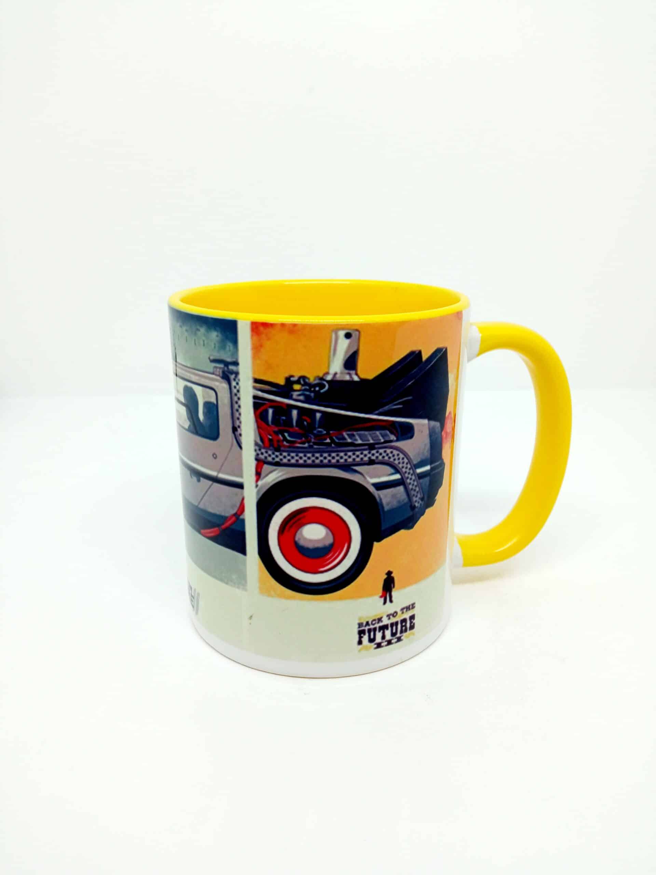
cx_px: 328
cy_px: 438
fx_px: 682
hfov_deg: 51.4
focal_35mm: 27
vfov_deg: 65.3
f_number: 2.2
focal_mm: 3.79
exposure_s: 1/100
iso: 151
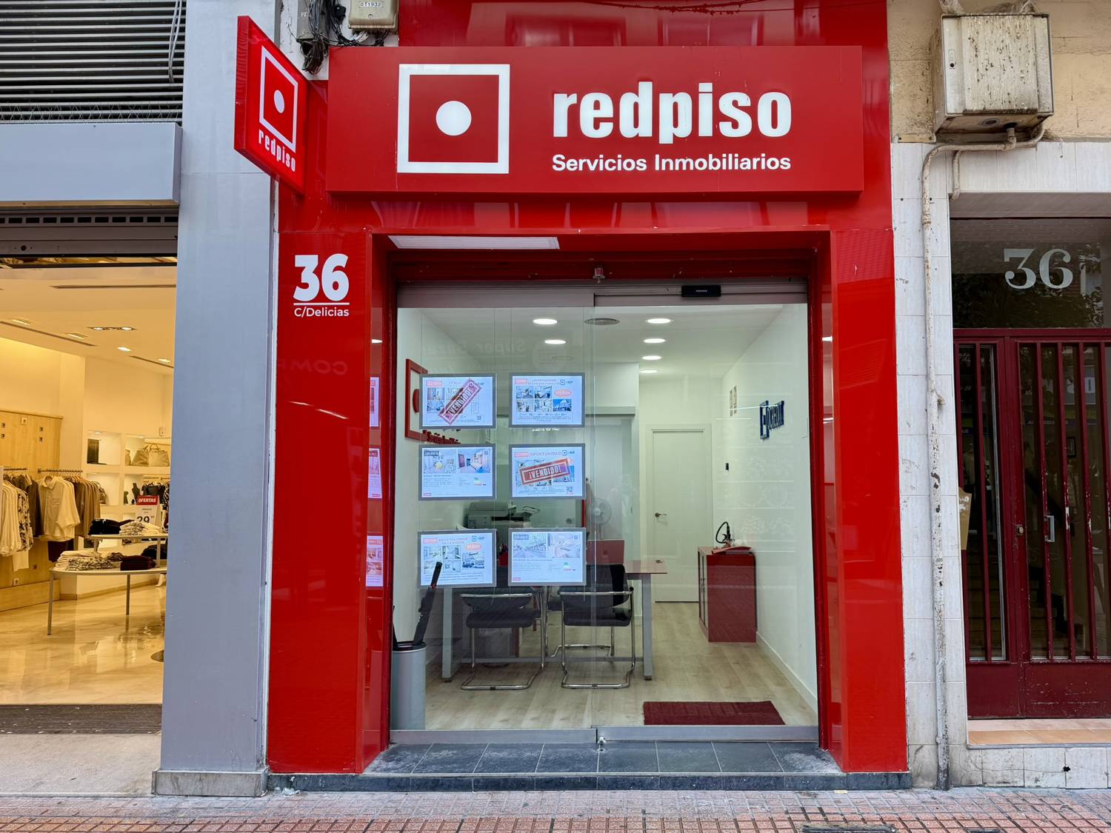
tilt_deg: +3.9
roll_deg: -0.9
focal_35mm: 24
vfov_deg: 56.8
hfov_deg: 71.6
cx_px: 556
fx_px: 770
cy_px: 416
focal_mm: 6.76
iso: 64
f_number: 1.78
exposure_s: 1/130
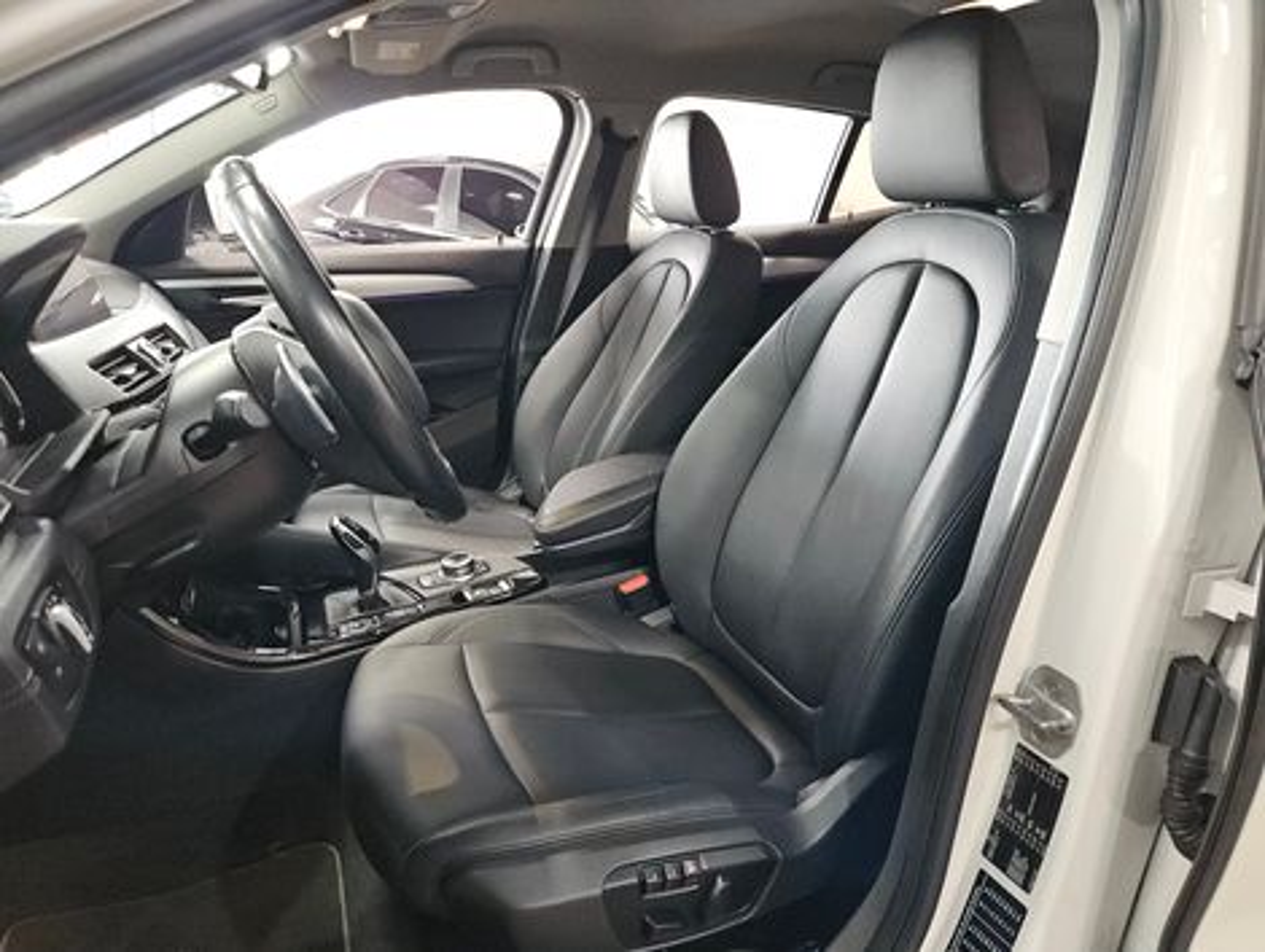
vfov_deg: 59.0
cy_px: 476
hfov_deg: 73.8
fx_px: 842
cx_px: 632
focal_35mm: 23
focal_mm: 5.4
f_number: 1.8
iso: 640
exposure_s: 1/60
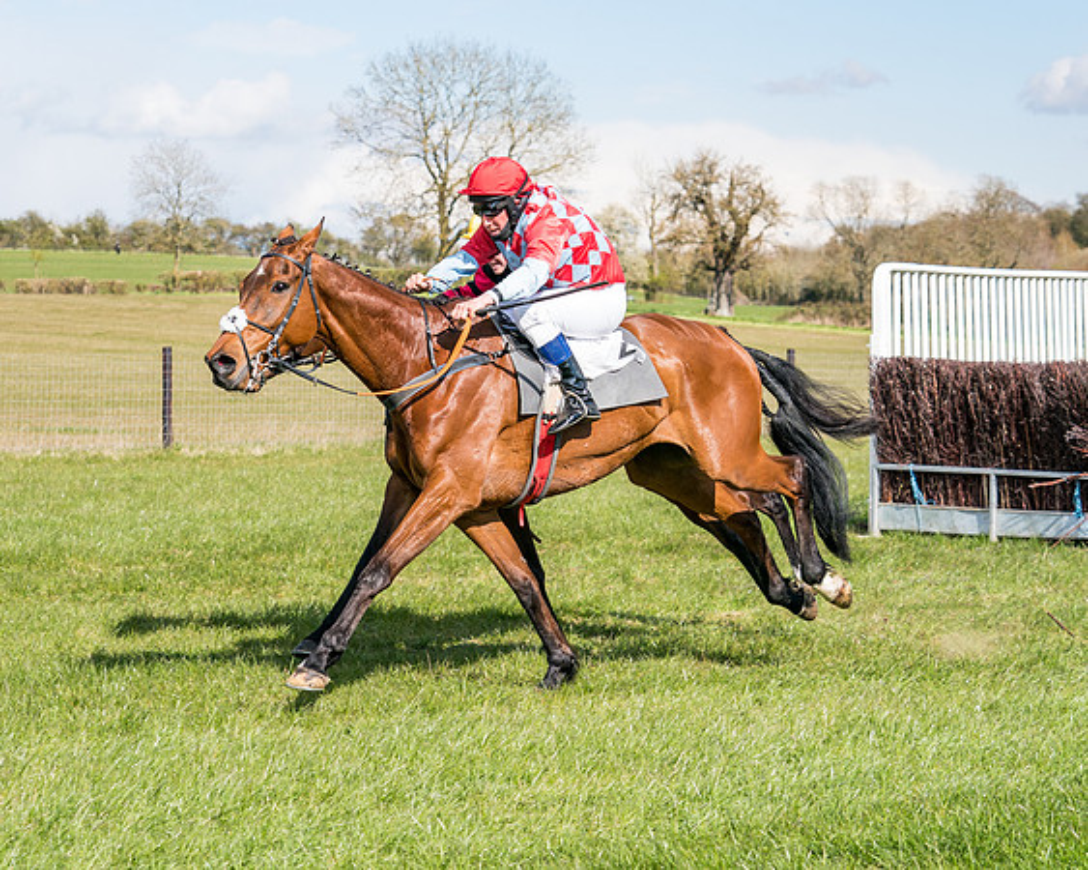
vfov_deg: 15.9
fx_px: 3119
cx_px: 422
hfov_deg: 19.8
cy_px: 371
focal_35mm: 97
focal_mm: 70
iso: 400
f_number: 5
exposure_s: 1/1600
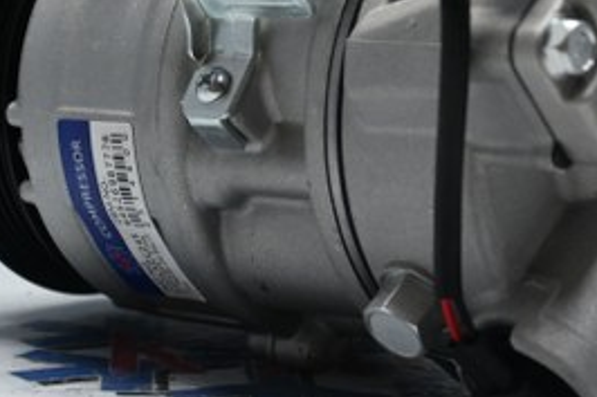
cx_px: 343
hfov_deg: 13.8
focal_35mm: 149
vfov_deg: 9.2
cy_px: 36
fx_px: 2469
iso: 1400
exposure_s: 1/80
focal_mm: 44
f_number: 6
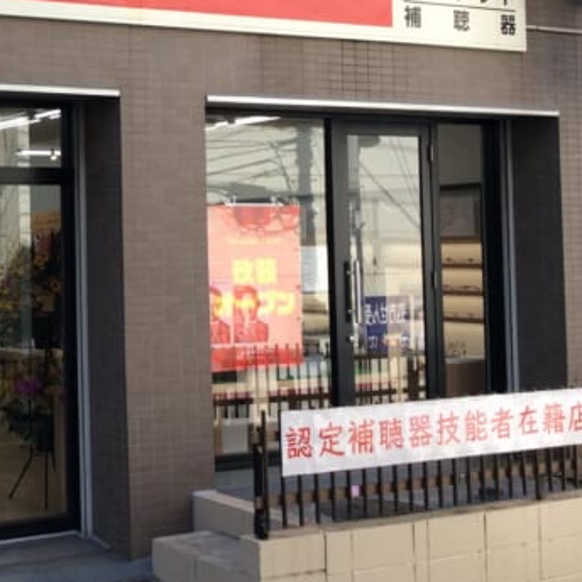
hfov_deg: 25.6
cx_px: -34
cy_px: 200
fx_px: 1198
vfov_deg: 27.2
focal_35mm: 63
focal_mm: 3.3
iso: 32
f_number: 2.4
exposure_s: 1/394
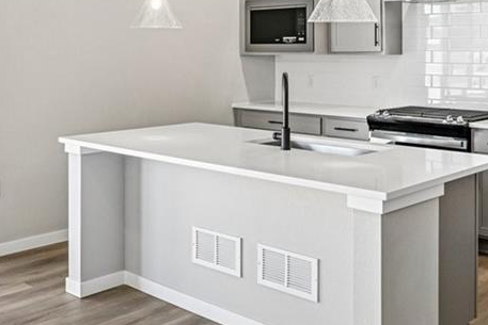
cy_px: 43
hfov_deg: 40.1
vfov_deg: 26.7
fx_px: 664
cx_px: 186
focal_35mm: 49
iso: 160
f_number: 11
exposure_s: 1/15
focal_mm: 14
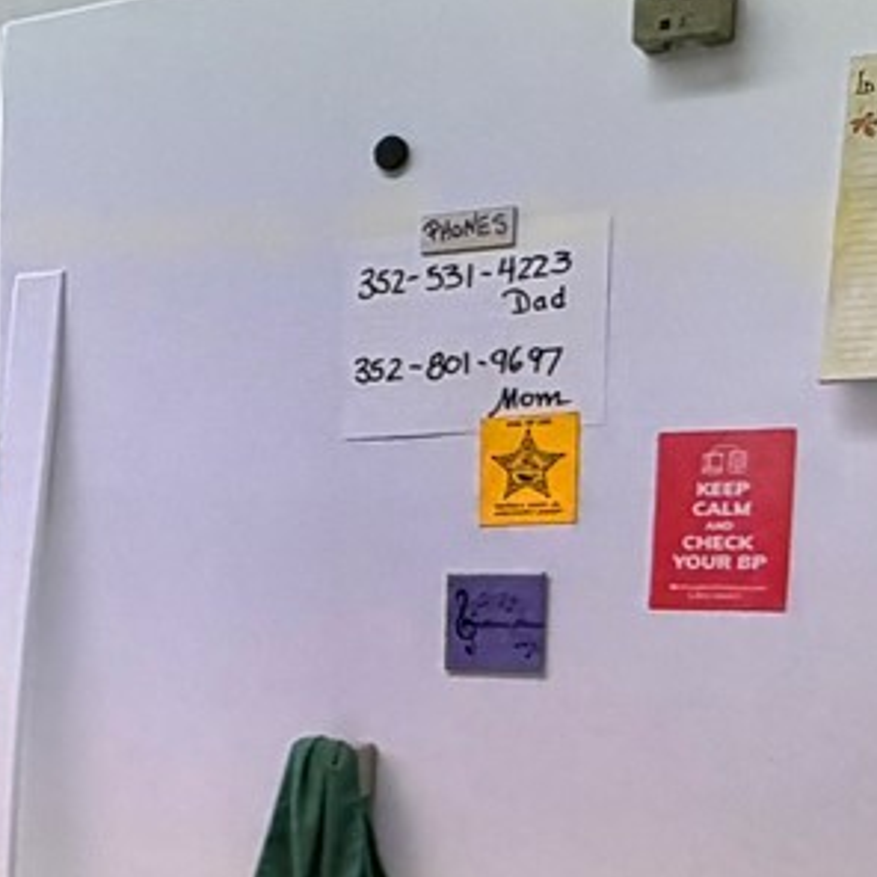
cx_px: -175
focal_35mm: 67
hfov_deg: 23.5
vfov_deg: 25.1
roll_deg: +1.4
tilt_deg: -3.7
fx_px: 1920
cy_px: 761
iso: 200
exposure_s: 1/120
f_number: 2.2
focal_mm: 2.22
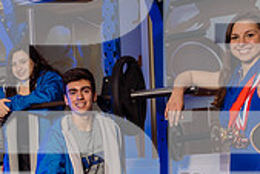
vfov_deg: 14.0
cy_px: 193
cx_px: -46
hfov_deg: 20.0
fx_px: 694
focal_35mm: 96
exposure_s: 1/250
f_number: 8
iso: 200
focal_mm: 28
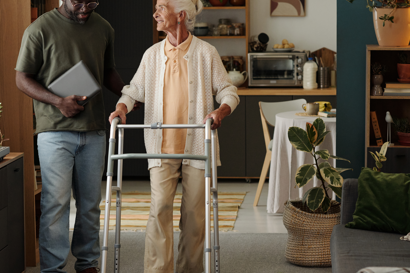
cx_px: 234
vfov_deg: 11.7
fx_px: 1332
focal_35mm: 117
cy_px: 132
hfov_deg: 17.5
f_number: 4
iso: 1600
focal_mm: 85
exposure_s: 1/320
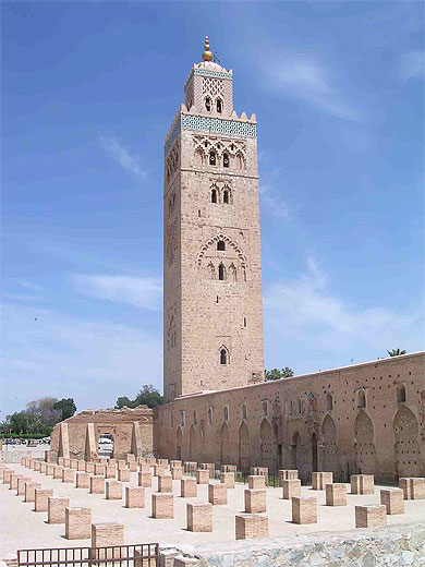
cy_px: 284
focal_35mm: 38
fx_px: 622
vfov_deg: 49.0
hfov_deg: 37.7
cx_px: 212
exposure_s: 1/344
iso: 100
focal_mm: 5.8
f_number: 5.6
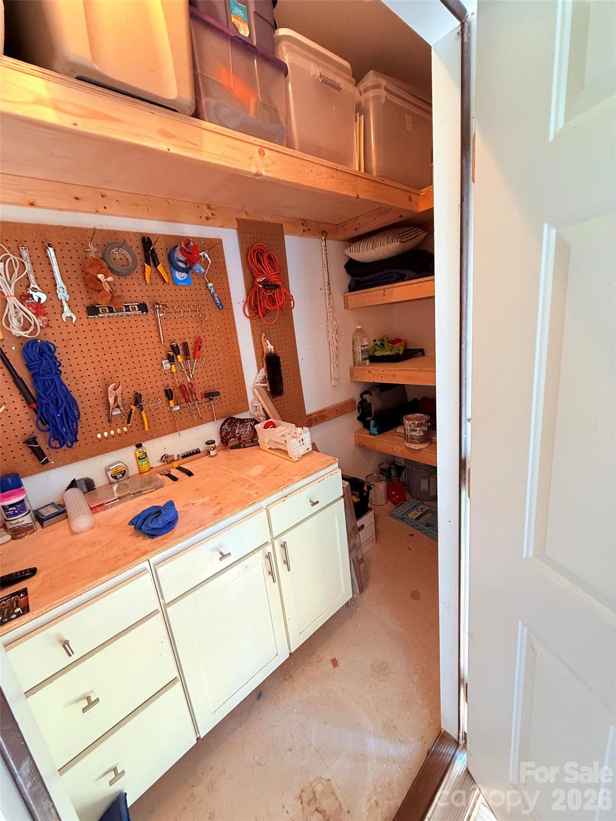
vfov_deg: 102.1
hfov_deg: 85.7
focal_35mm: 14
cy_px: 410
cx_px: 308
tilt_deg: -14.0
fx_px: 332
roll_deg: +6.3
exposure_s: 1/60
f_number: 2.2
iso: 320
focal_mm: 2.22
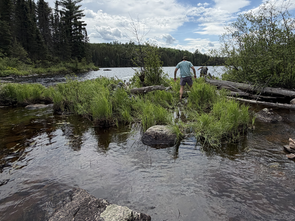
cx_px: 179
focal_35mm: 23
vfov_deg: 58.0
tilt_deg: -5.7
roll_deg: -0.2
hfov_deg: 73.0
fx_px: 196
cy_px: 80
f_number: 2.2
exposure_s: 1/1497
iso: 20
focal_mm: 2.22
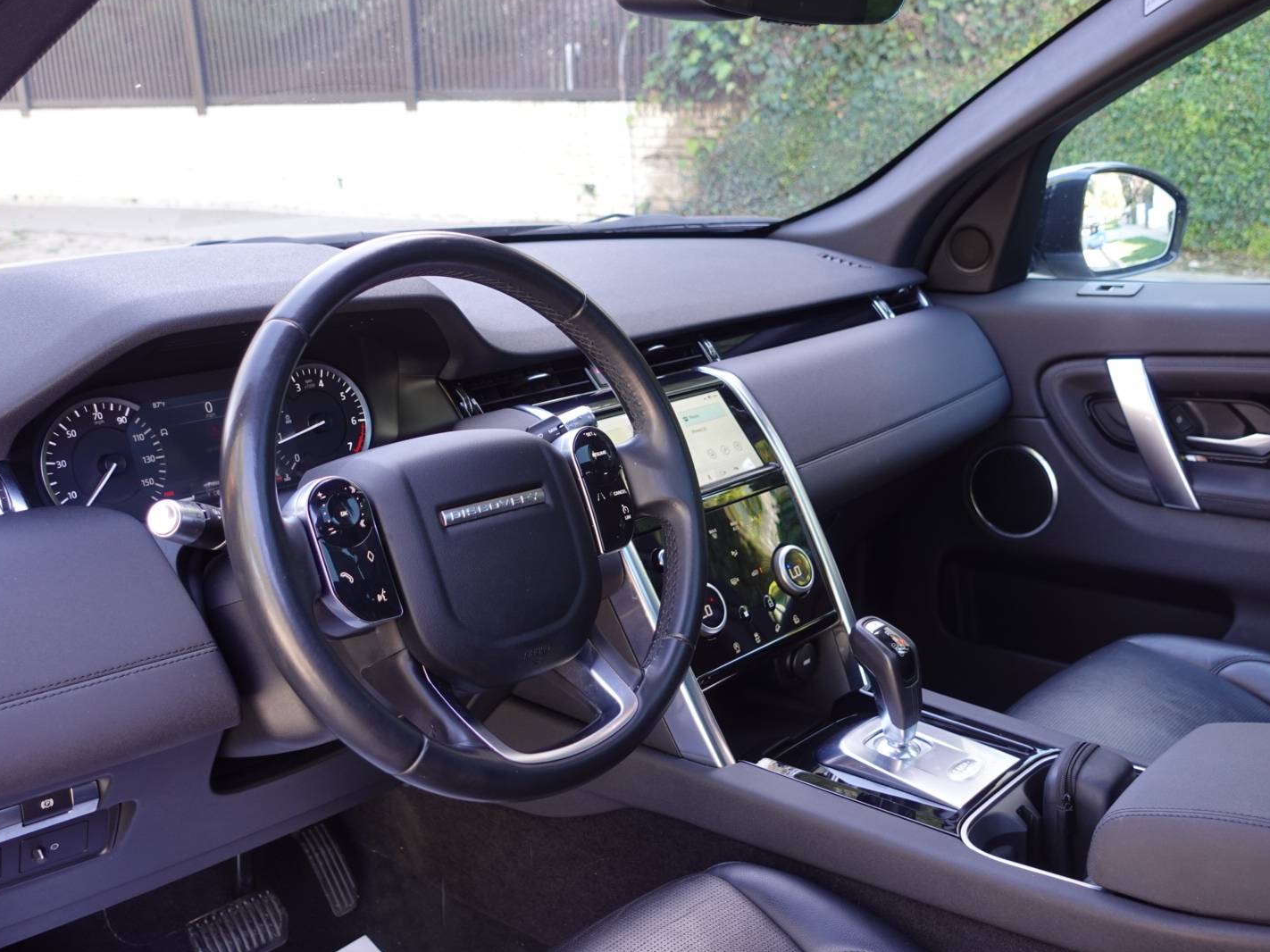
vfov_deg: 40.7
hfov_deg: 52.6
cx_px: 654
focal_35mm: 35
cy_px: 472
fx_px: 1284
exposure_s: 1/40
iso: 160
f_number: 2.8
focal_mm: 12.27
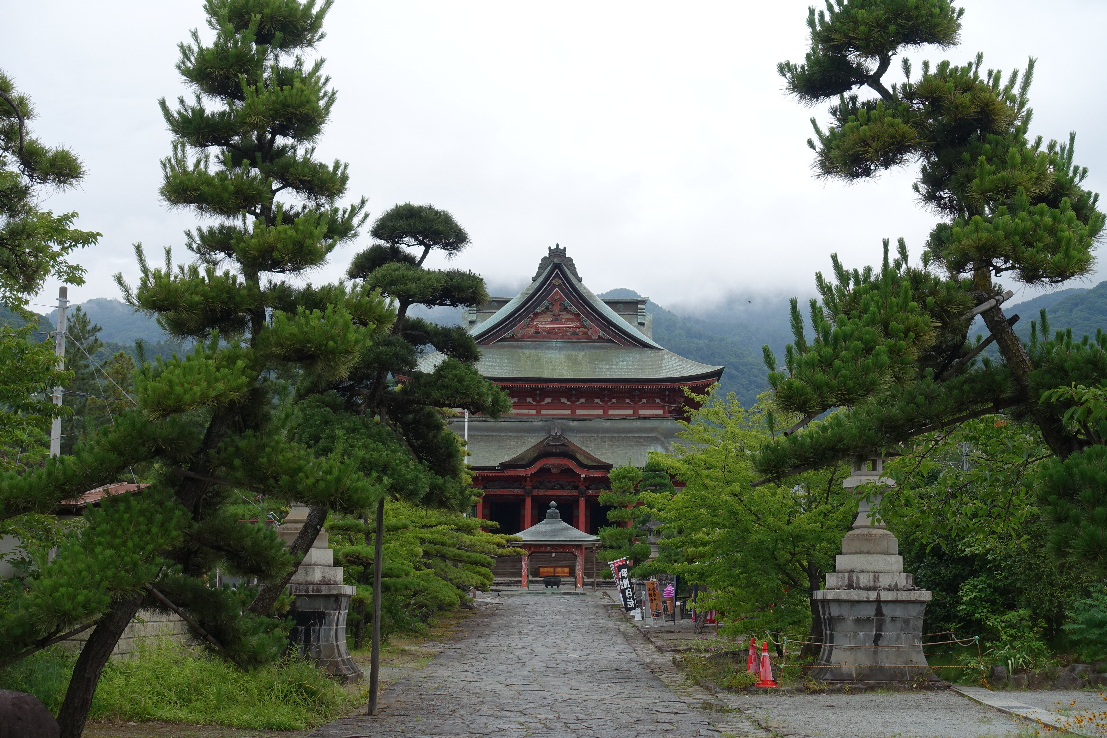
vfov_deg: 25.1
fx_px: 1660
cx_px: 554
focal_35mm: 54
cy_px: 369
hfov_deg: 36.9
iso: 125
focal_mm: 19.67
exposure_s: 1/250
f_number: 5.6
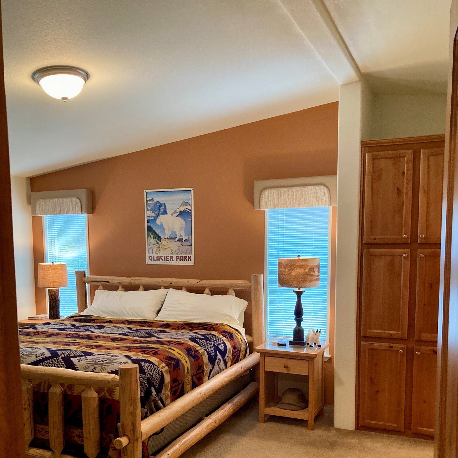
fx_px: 509
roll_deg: -0.2
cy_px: 299
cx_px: 226
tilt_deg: -4.5
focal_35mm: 34
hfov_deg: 48.4
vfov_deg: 47.8
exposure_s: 1/40
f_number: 1.8
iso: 250
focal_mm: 3.99
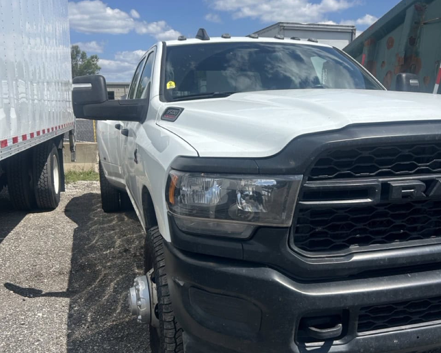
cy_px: 209
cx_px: 221
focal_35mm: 34
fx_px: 444
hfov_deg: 52.8
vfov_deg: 43.2
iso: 50
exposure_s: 1/4630
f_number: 1.5
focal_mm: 5.7
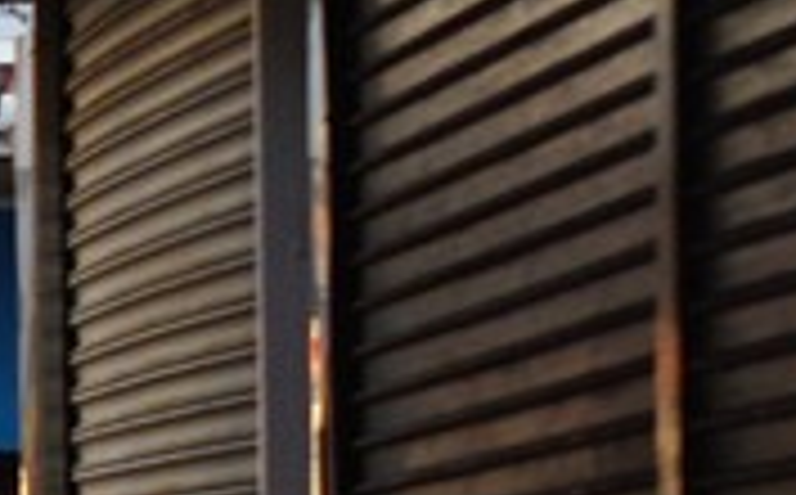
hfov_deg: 3.4
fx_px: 13125
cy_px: 1267
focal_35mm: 606
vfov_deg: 2.1
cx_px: -1138
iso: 400
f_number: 4.5
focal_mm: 70
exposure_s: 1/250
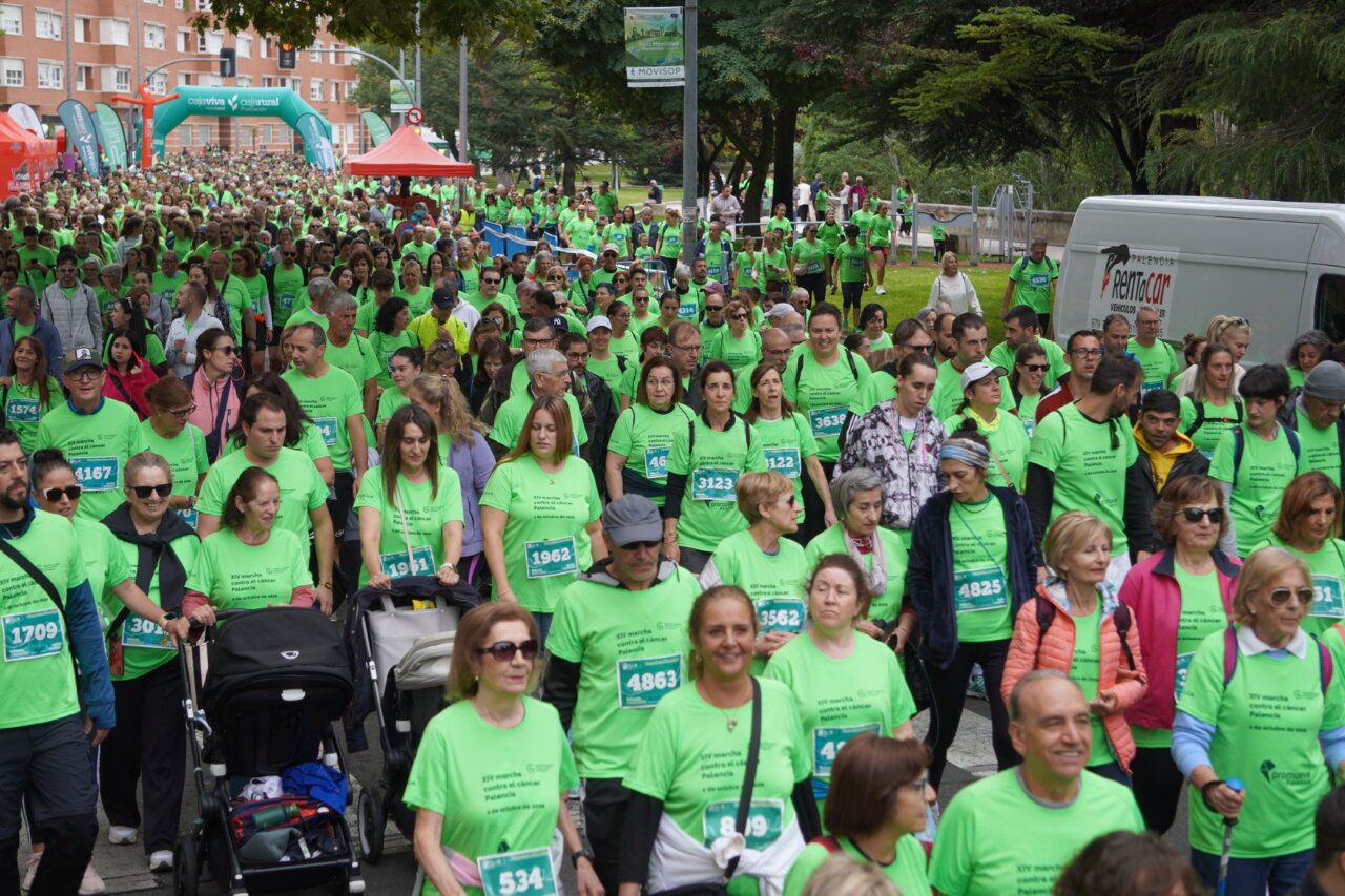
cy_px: 448
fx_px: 3082
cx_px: 672
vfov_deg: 16.5
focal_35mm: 82
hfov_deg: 24.6
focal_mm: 55
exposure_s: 1/160
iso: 100
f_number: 4.5
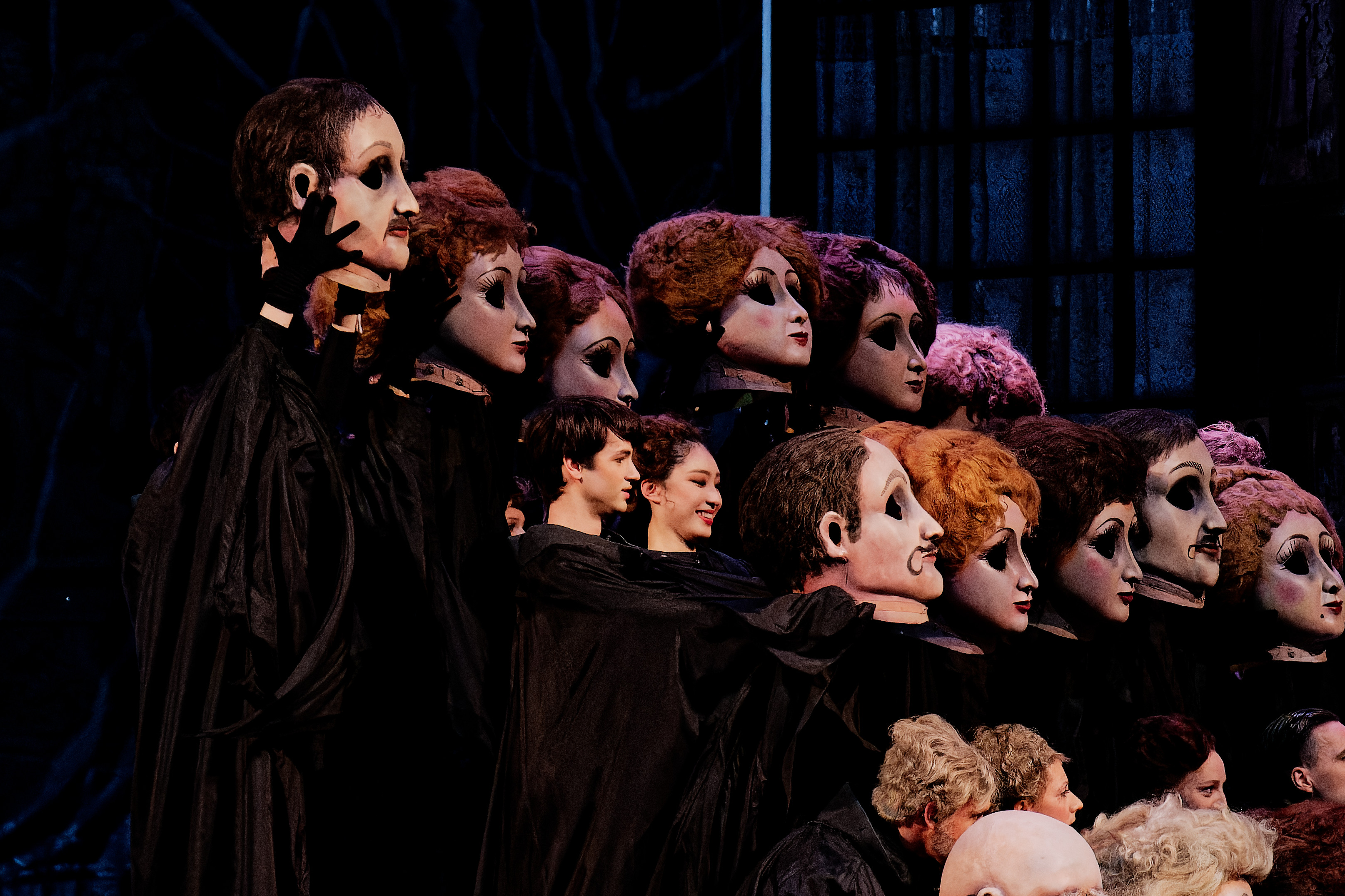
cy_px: 442
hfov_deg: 8.3
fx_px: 9227
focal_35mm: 247
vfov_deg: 5.6
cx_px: 1121
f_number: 3.6
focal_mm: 87.1
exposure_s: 1/200
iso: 6400
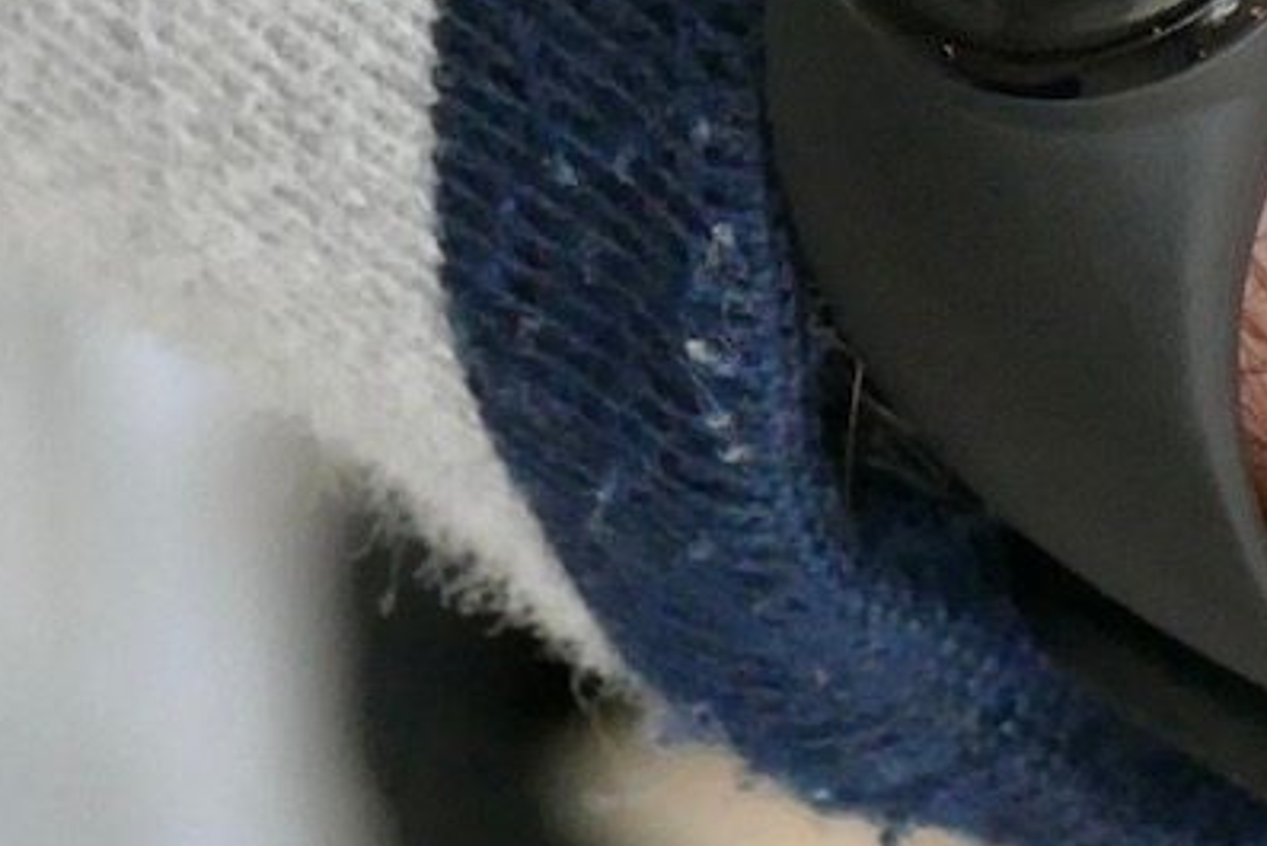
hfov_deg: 3.9
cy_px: -675
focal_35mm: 524
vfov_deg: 2.6
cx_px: 1331
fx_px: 18448
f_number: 8
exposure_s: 1/80
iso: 1000
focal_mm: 37.79
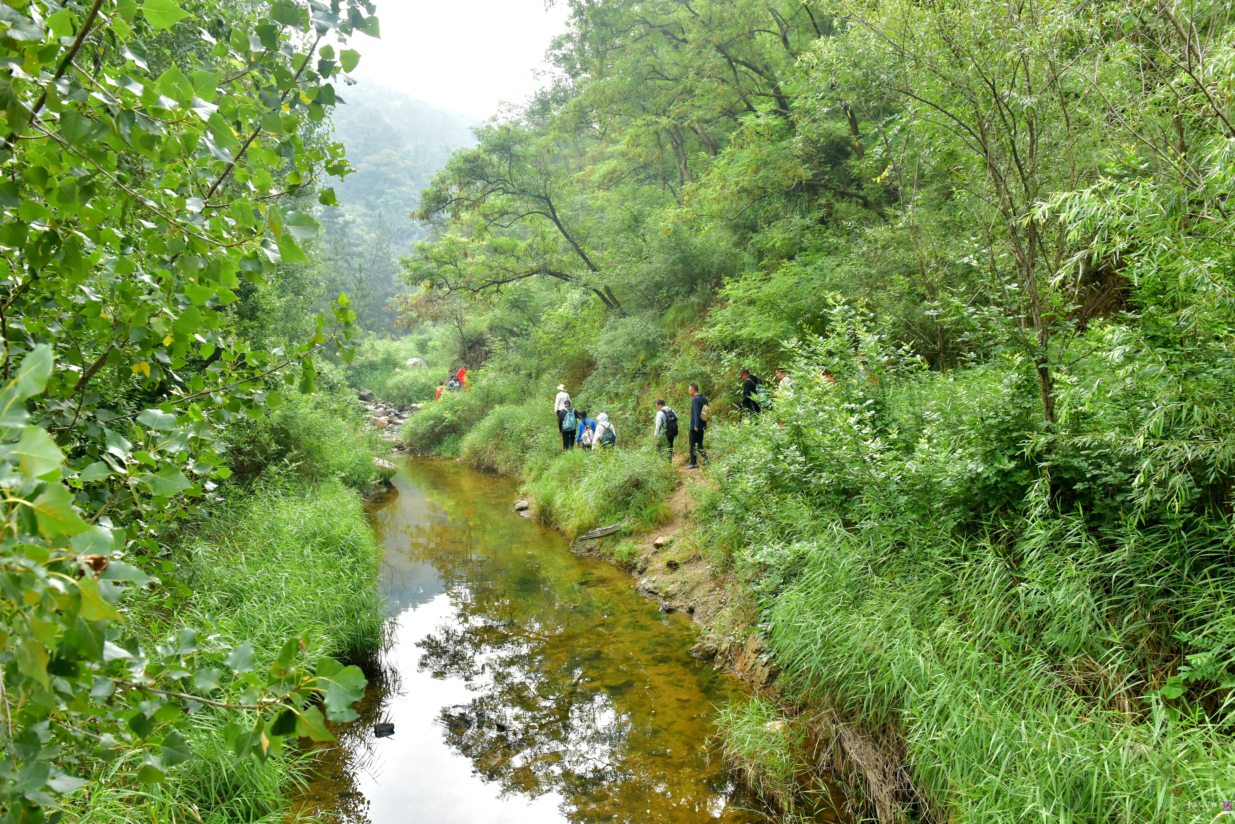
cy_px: 412
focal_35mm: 29
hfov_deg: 63.6
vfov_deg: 45.0
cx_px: 618
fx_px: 995
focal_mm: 29
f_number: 8
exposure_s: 1/60
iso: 1000
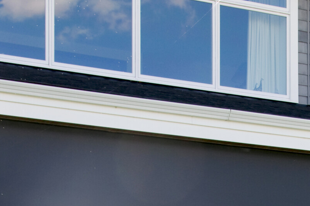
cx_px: 335
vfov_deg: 9.5
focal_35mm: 140
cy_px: 309
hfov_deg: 14.4
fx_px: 1201
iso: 200
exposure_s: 1/125
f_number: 9
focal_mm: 29
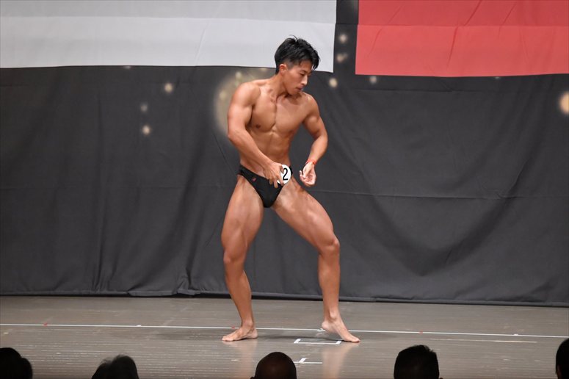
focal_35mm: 217
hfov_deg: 9.5
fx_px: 3428
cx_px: 284
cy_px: 190
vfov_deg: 6.3
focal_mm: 145
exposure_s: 1/400
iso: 6400
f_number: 5.6
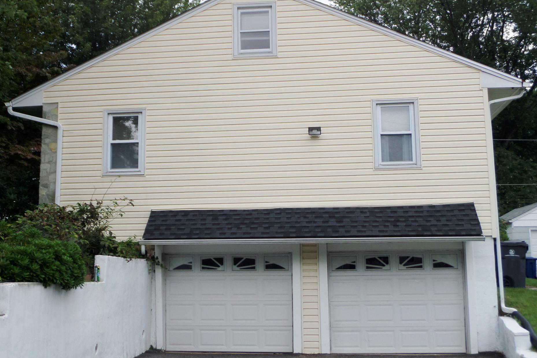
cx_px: 245
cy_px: 175
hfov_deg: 41.9
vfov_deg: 28.7
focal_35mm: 47
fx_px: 701
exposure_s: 1/750
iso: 100
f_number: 3.6
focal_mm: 6.8
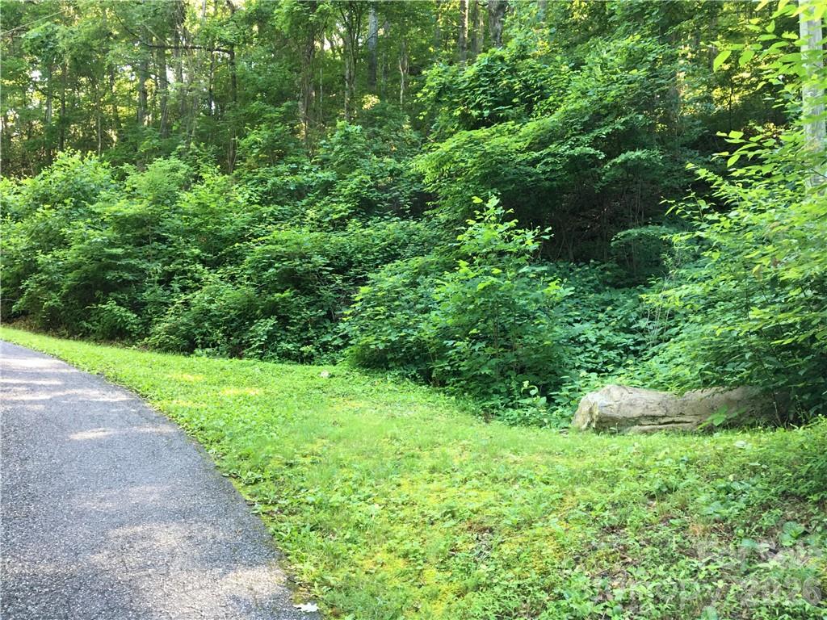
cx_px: 414
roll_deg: -2.7
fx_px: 693
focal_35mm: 29
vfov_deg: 48.2
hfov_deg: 61.7
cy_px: 310
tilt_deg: +9.4
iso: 100
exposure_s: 1/30
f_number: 2.2
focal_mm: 4.15
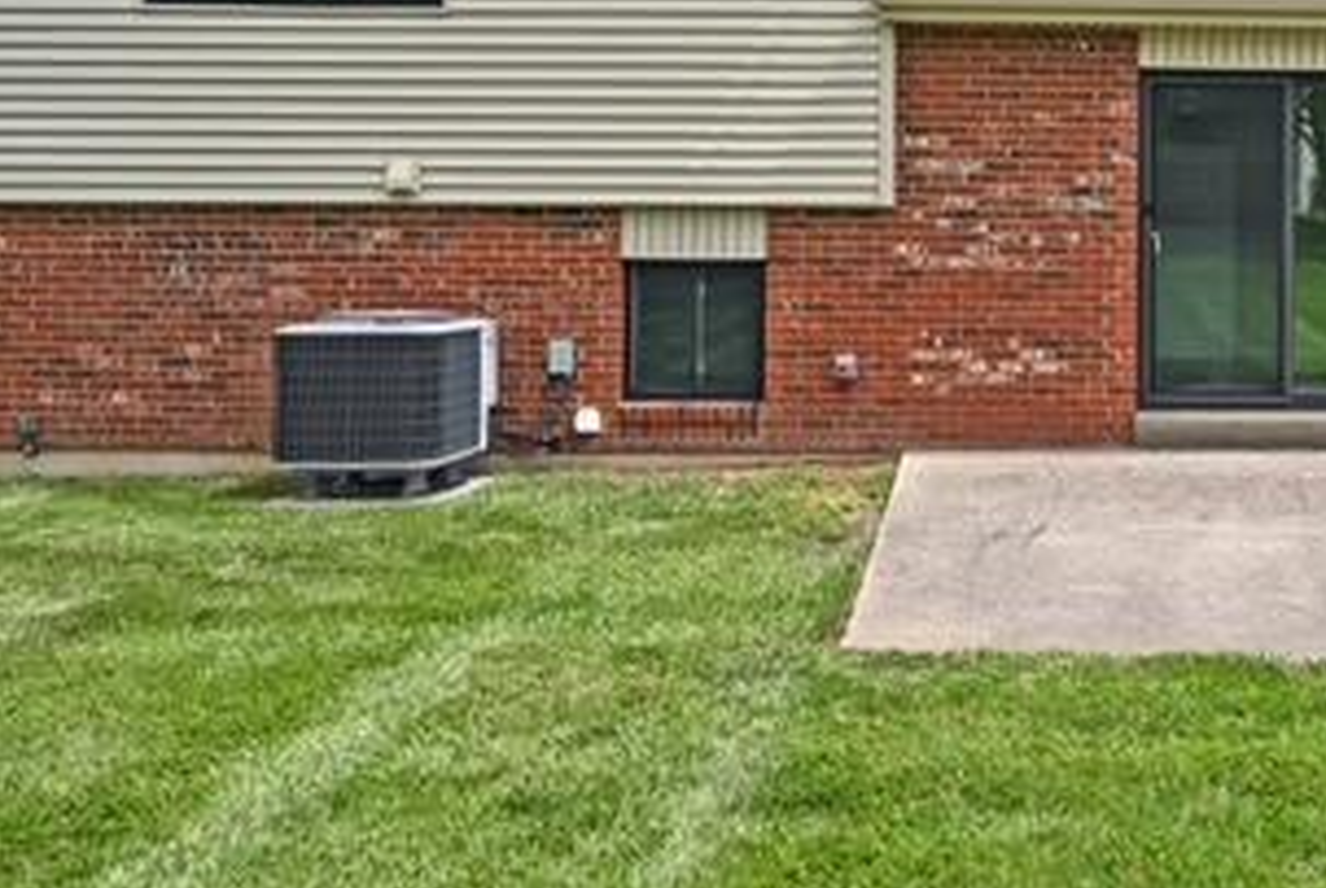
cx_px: 1033
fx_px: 1402
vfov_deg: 34.2
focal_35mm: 38
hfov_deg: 48.2
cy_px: 188
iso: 100
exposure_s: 1/320
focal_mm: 18
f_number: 6.3
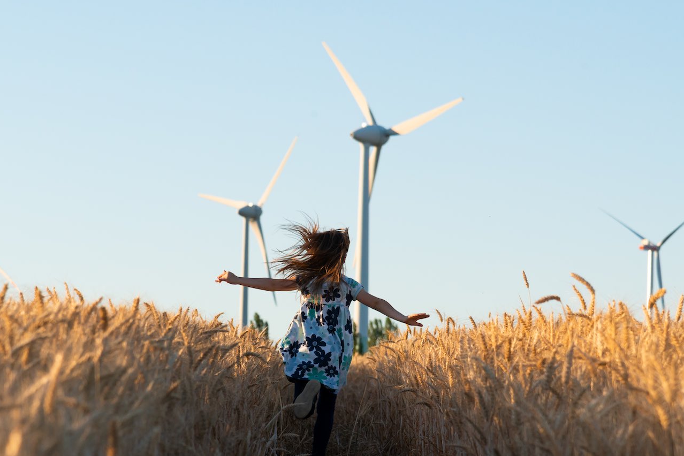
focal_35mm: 169
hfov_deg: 12.2
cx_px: 280
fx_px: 3211
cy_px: 294
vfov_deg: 8.1
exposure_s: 1/1000
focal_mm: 120
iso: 800
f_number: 8
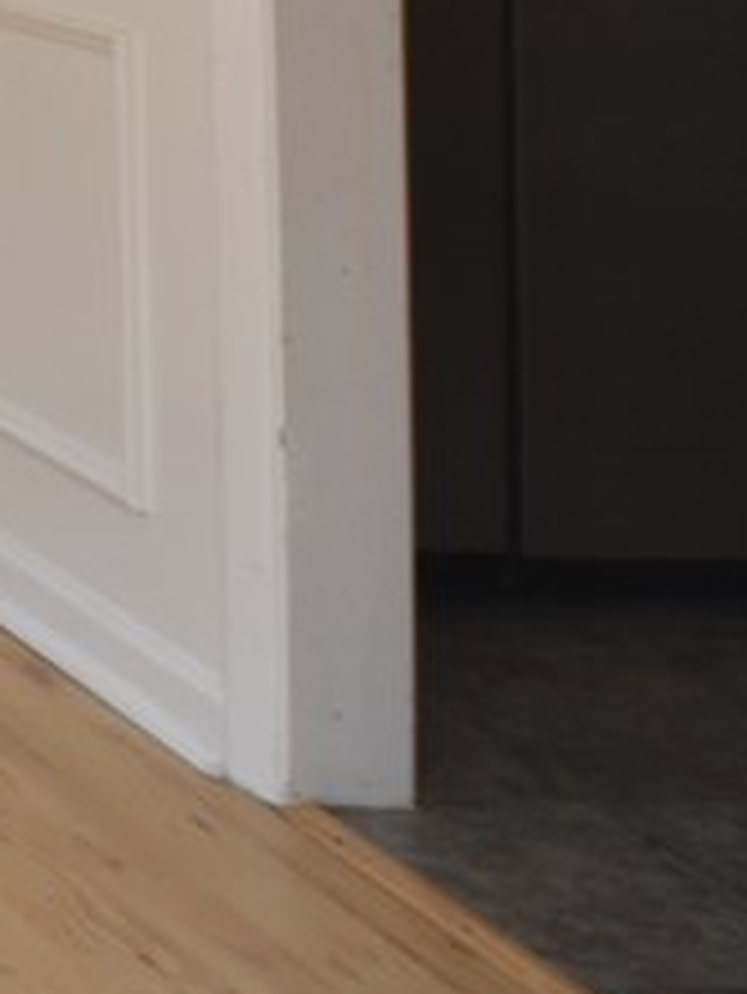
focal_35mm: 71
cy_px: -416
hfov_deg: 10.9
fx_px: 2041
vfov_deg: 23.1
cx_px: -1600
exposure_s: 1/90
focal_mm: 10
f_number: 4.8
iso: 400
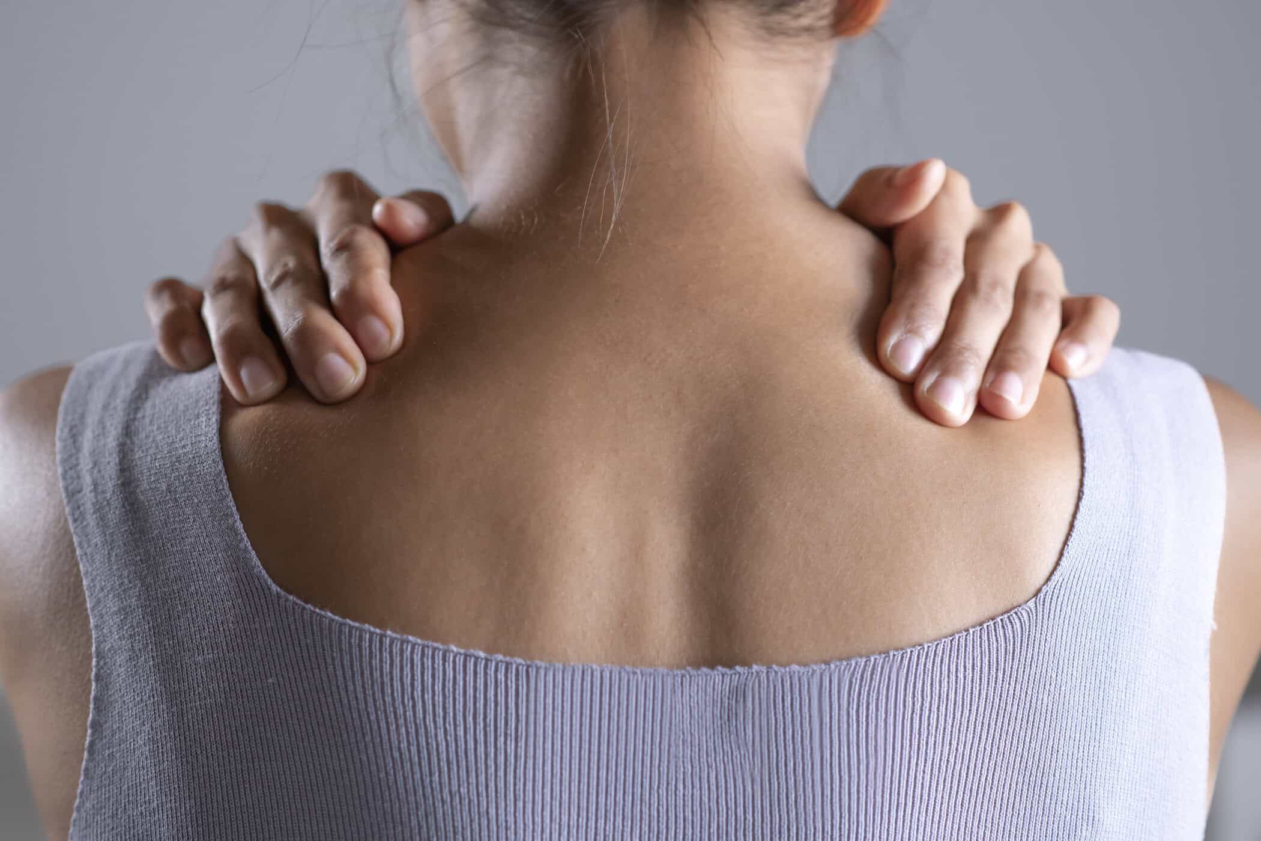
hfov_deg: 23.9
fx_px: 2977
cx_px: 630
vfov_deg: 16.1
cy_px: 420
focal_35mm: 85
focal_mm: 85
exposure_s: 1/100
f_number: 3.5
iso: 320
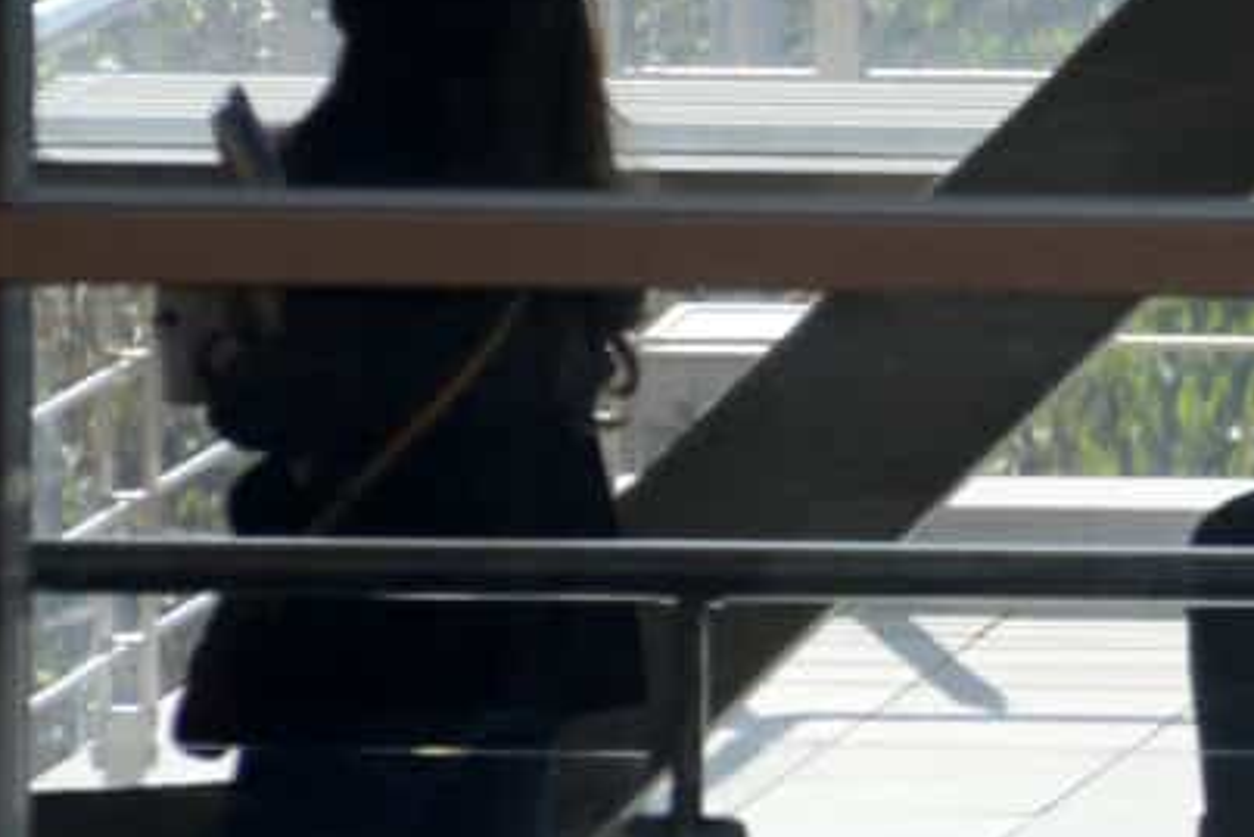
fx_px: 44321
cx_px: 3273
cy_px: -549
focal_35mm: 1272
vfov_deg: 1.1
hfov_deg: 1.6
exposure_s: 1/320
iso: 800
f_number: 9
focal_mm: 200
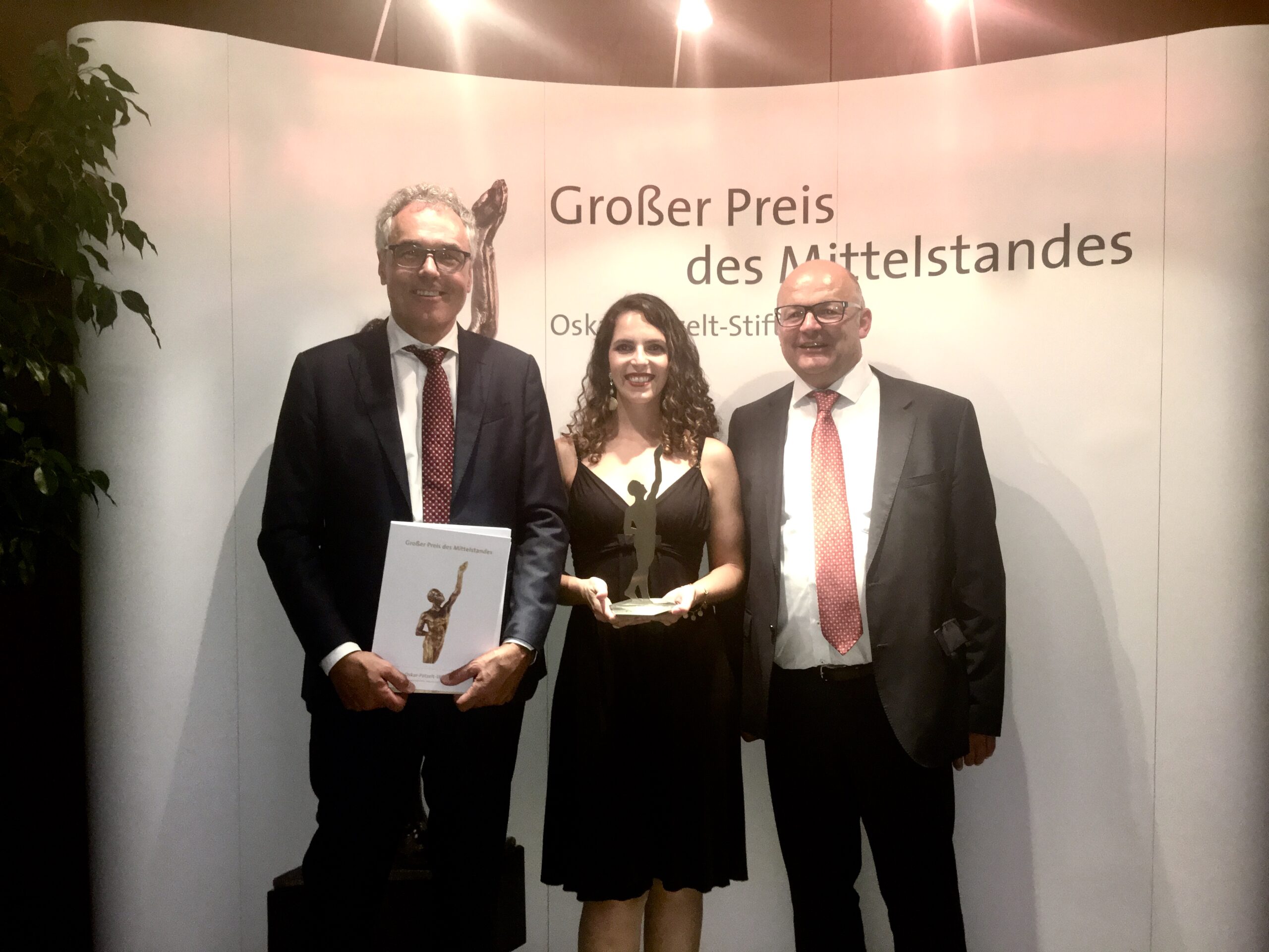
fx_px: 1063
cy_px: 476
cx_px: 634
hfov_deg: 61.7
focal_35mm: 29
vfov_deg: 48.2
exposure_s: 1/25
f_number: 2.2
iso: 200
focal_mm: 4.15
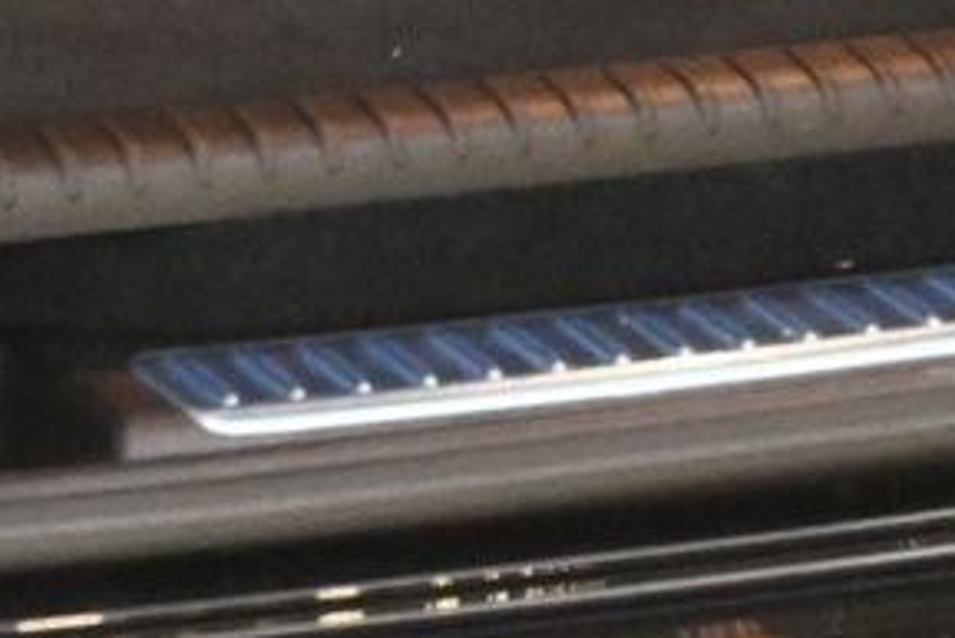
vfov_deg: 4.6
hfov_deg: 6.9
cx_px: -340
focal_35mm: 294
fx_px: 7797
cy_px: -1018
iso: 5600
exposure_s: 1/60
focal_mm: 35
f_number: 5.3
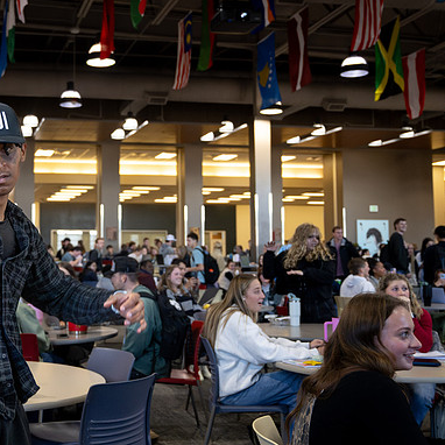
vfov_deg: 33.3
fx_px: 742
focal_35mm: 51
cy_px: 191
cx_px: 71
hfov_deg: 32.2
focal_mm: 34.5
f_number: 4
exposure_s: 1/400
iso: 4000
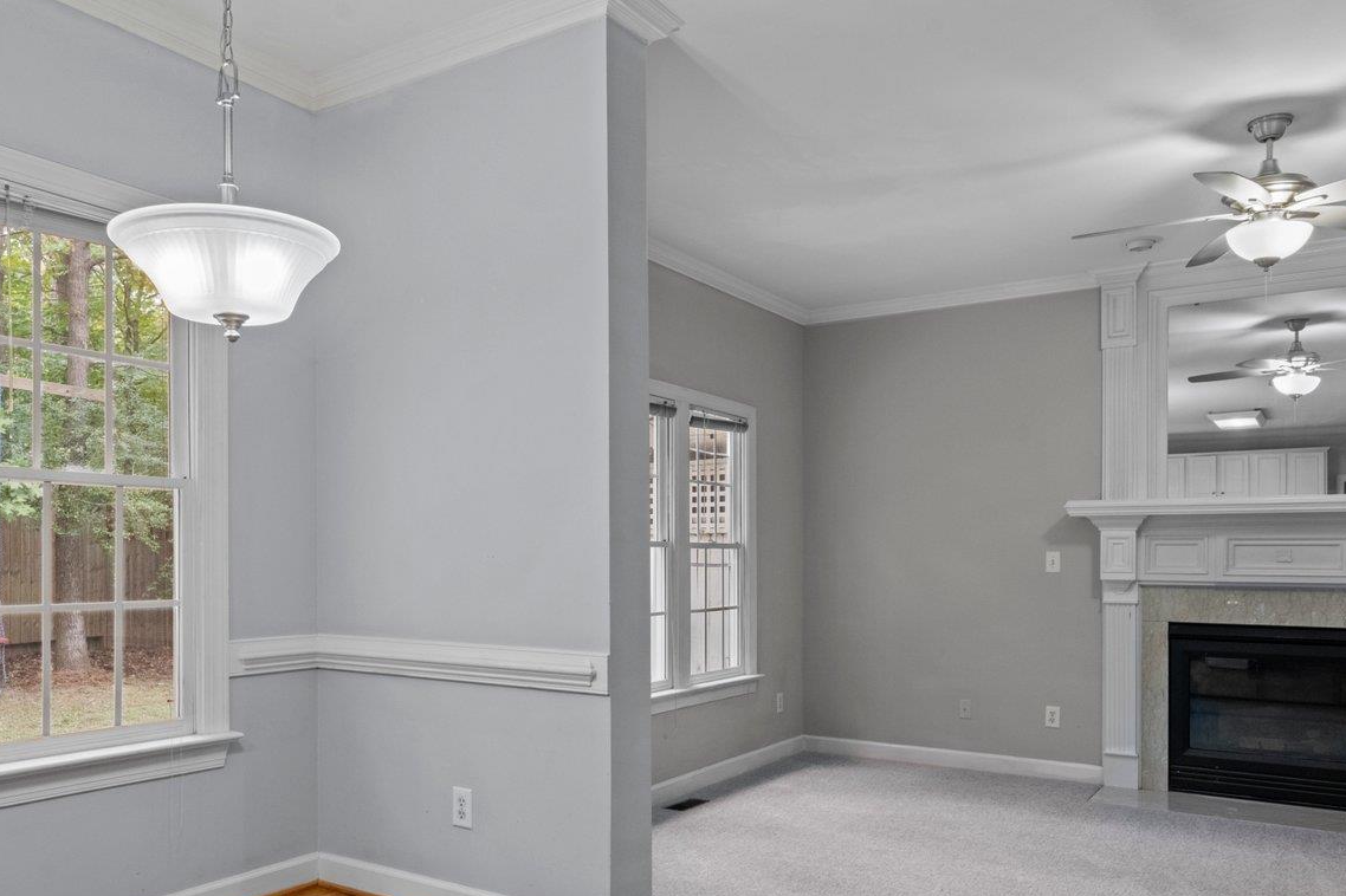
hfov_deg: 67.3
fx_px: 1009
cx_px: 621
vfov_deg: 47.3
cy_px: 580
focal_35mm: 27
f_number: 8
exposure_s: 1/2.5
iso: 640
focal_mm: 15
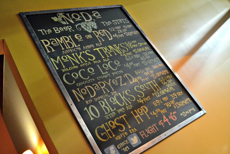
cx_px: 115
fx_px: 230
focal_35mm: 36
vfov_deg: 36.9
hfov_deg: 53.1
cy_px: 77
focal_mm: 24
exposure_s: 1/15
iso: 3200
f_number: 4
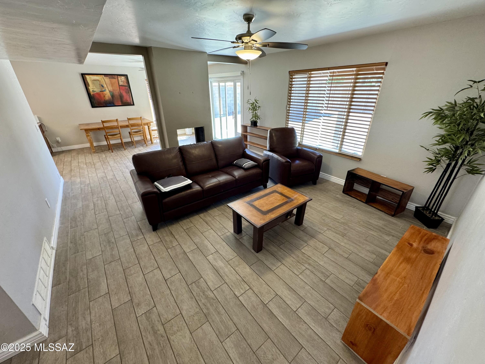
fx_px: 196
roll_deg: +0.7
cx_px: 242
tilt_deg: -26.3
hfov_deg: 102.1
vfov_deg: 85.7
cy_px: 182
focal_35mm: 14
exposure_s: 1/60
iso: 200
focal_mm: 2.22
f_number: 2.2
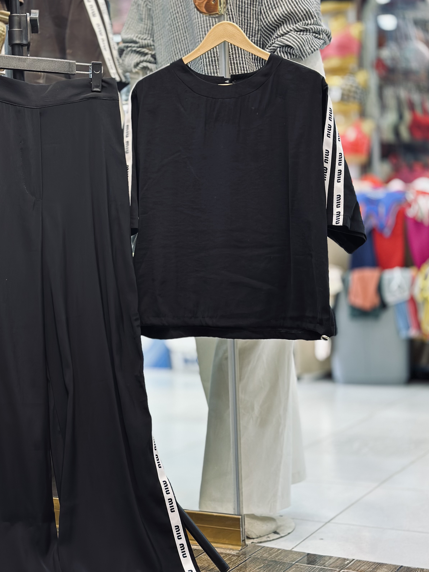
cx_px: 168
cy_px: 264
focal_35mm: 61
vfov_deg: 31.7
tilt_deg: -1.2
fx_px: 1008
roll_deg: +0.6
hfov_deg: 24.0
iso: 100
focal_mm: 6.86
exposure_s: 1/100
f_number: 1.78
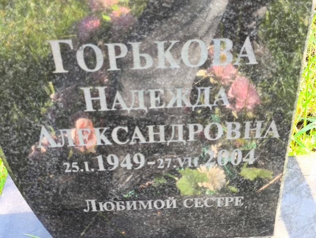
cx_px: 158
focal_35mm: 50
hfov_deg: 38.2
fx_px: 457
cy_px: 119
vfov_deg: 29.1
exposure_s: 1/60
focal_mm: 4.71
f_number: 1.7
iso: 64
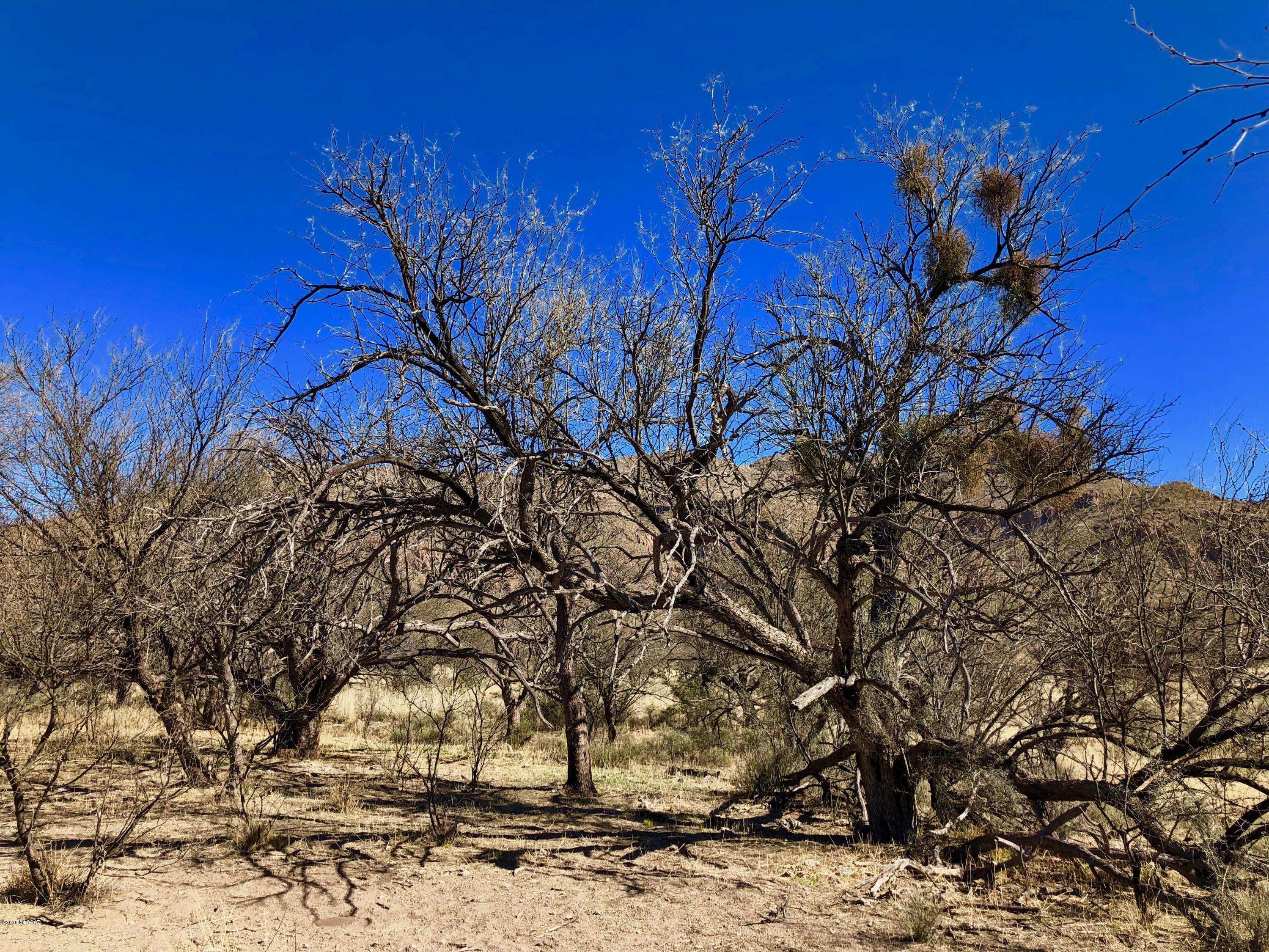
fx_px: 1026
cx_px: 634
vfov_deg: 49.7
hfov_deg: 63.4
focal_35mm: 28
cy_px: 476
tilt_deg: +13.6
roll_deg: +0.0
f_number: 1.8
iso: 20
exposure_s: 1/1000
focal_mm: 4
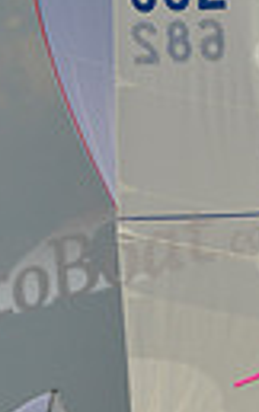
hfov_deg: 1.4
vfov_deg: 2.3
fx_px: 10311
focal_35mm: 916
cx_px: 465
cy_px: 64
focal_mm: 200
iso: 280
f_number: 11
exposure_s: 1/1600
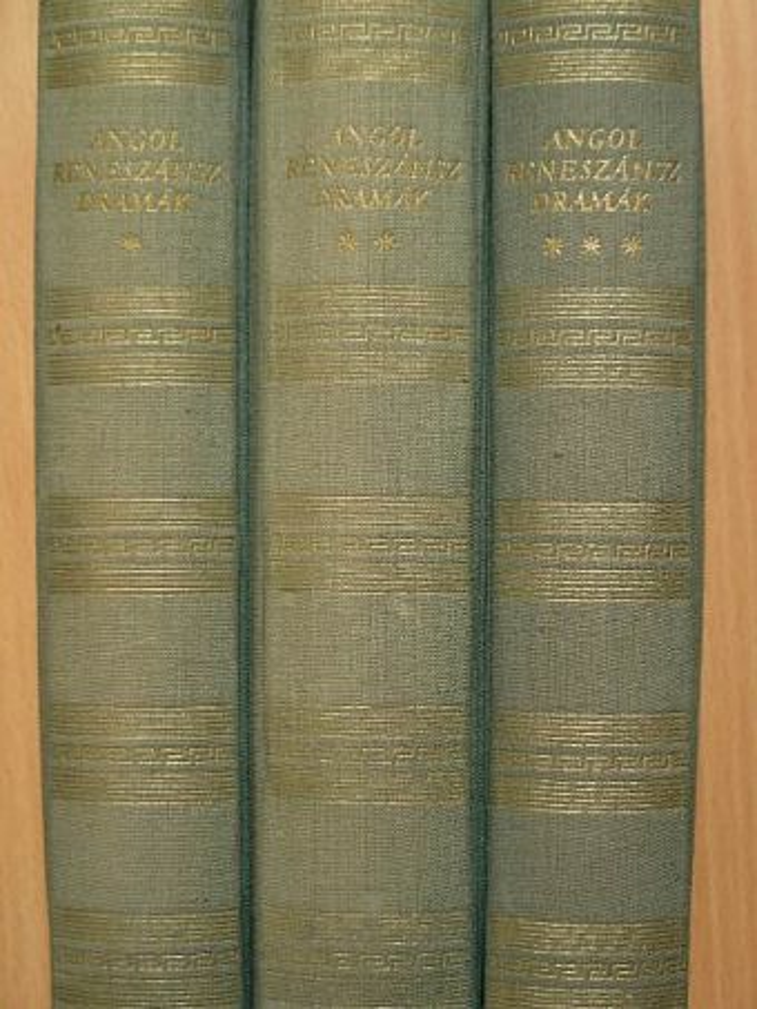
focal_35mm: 79
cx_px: 378
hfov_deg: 18.7
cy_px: 504
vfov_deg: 24.7
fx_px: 2302
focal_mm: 13.2
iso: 50
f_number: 3.5
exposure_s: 1/17.2
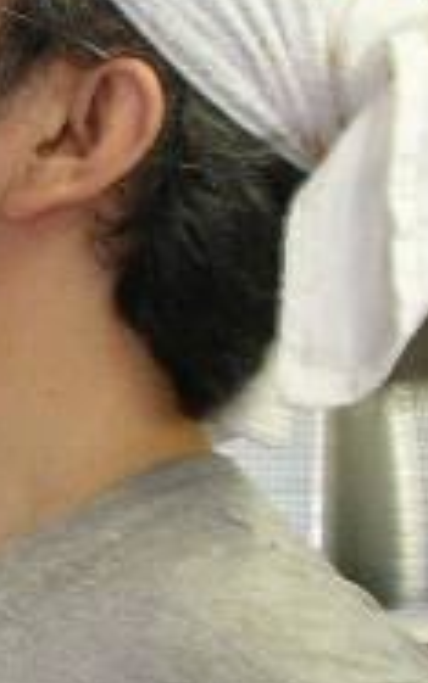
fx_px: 2368
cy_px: 533
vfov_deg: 16.3
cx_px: -139
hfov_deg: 10.1
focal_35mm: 127
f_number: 2.8
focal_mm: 5.8
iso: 87
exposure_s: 1/5.9
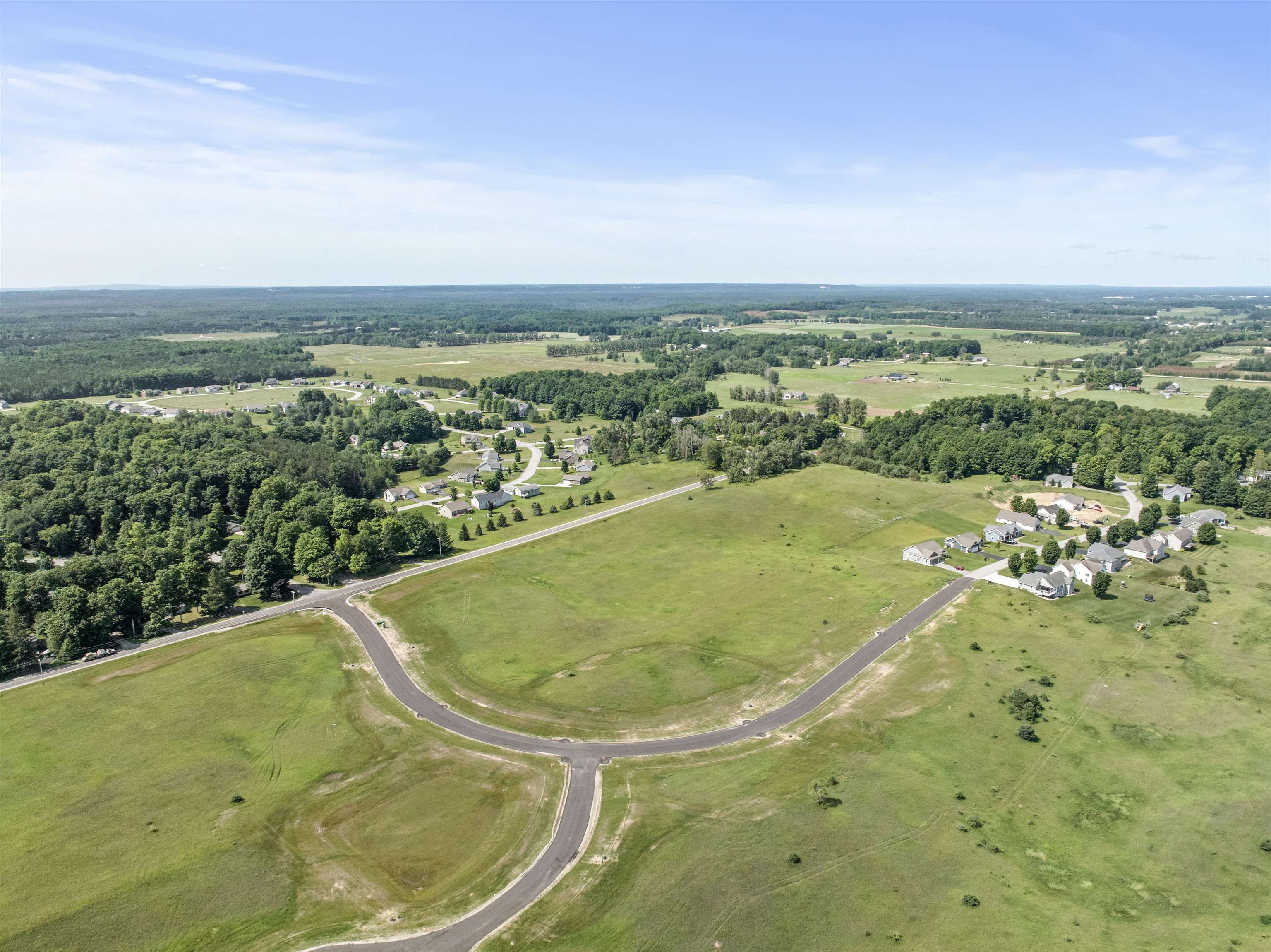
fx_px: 881
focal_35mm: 24
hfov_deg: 71.6
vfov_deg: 56.8
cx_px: 636
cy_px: 476
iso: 800
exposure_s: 1/2000
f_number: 2.8
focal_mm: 12.29
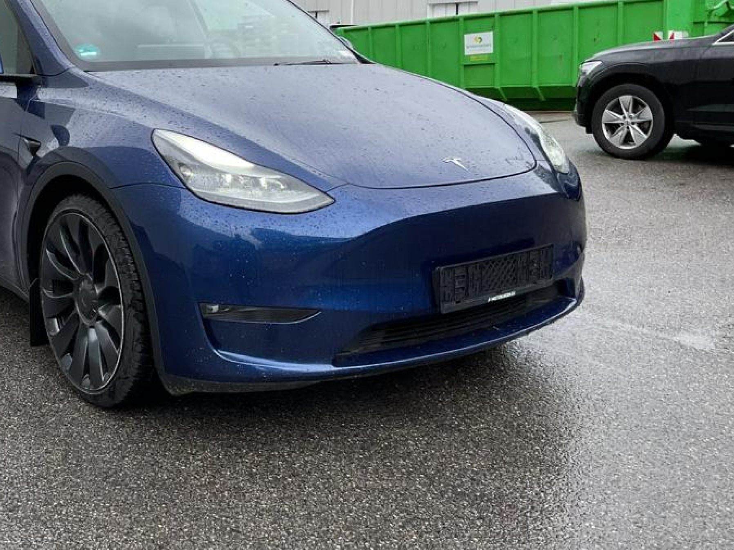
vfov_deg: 32.7
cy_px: 209
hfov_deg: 42.0
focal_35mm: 44
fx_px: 933
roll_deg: -1.4
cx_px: 211
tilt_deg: -10.8
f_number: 1.8
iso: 16
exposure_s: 1/534
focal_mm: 3
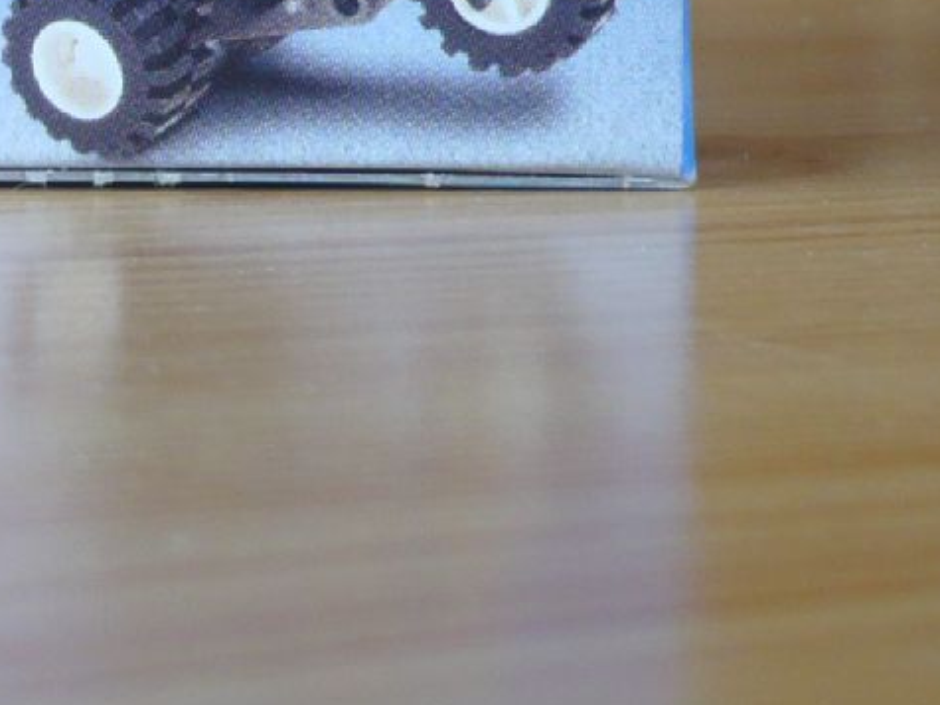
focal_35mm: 145
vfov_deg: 10.0
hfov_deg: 13.3
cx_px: -98
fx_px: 3937
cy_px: -245
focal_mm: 5.8
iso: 100
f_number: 2.8
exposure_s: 1/30
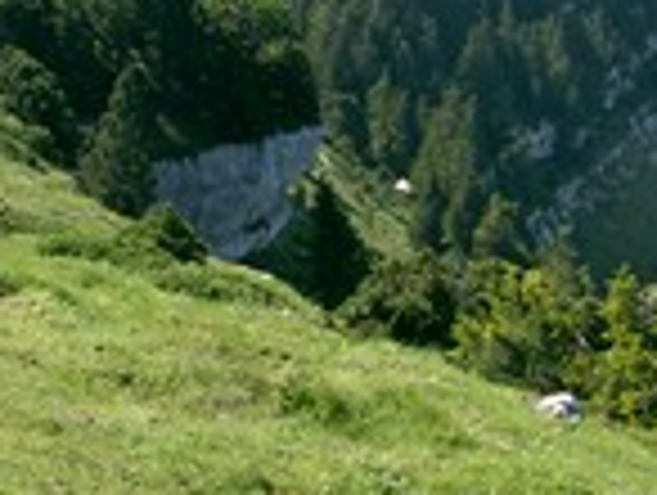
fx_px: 2338
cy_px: 194
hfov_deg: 15.9
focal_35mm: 123
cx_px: 464
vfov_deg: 12.1
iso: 64
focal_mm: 7.77
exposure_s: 1/250
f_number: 5.6
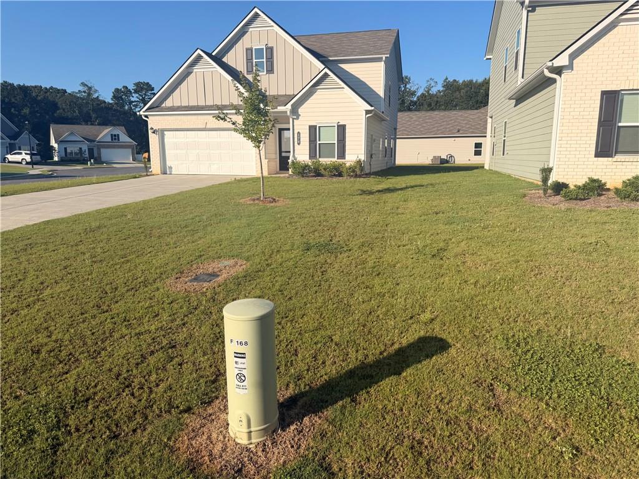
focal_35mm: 24
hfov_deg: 71.6
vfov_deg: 56.8
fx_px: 443
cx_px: 320
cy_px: 240
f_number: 1.78
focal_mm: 6.76
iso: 80
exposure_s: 1/4405
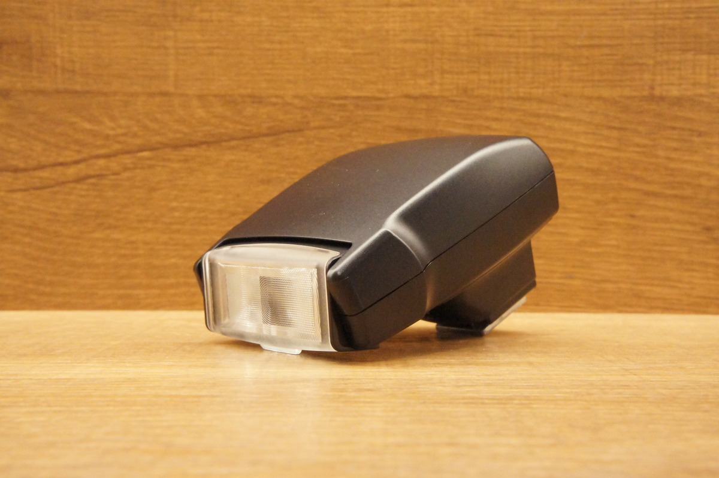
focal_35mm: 48
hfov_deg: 41.2
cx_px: 360
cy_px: 239
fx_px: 957
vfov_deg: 28.0
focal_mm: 32
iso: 6400
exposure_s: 1/80
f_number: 14
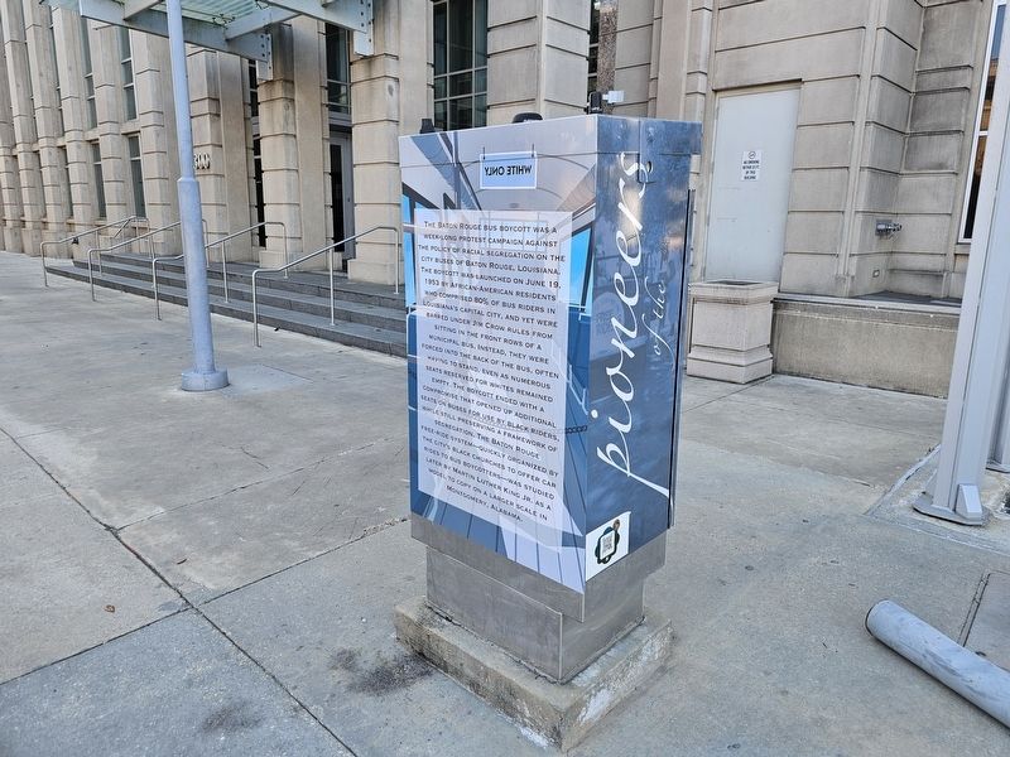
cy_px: 378
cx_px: 505
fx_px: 671
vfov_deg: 58.9
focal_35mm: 23
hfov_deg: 73.9
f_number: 1.7
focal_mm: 6.3
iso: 40
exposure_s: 1/180
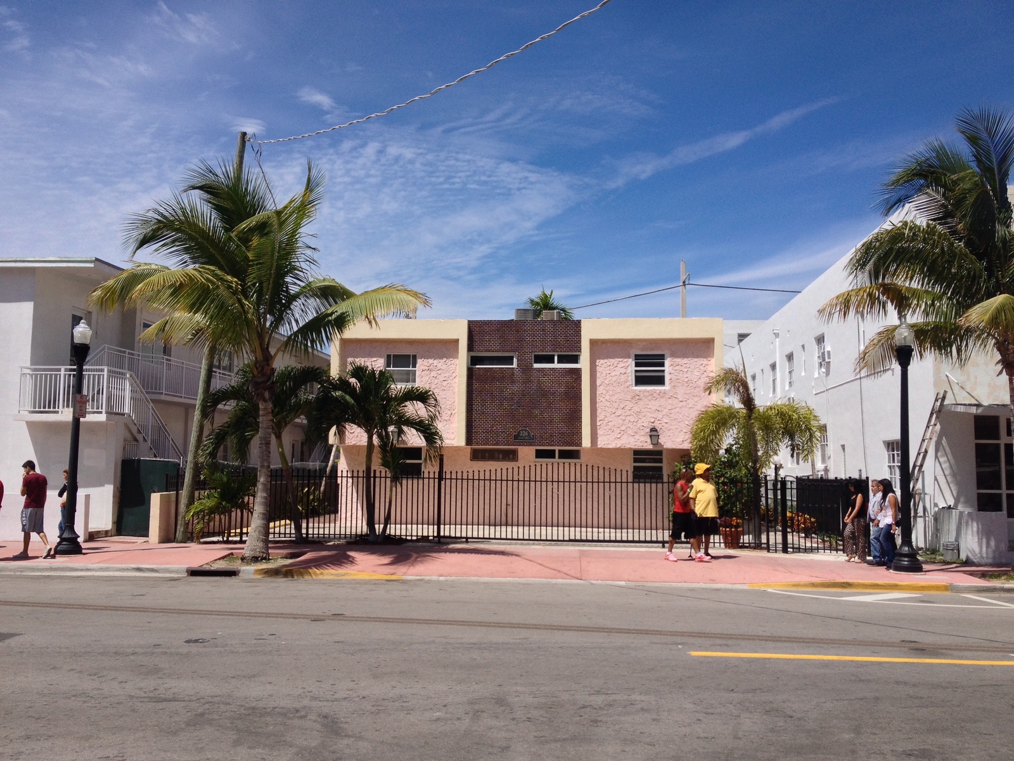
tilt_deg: +3.8
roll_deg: +1.2
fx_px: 1025
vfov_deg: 40.7
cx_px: 507
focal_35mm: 35
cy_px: 380
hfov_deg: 52.6
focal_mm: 4.28
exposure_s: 1/2513
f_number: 2.4
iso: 50
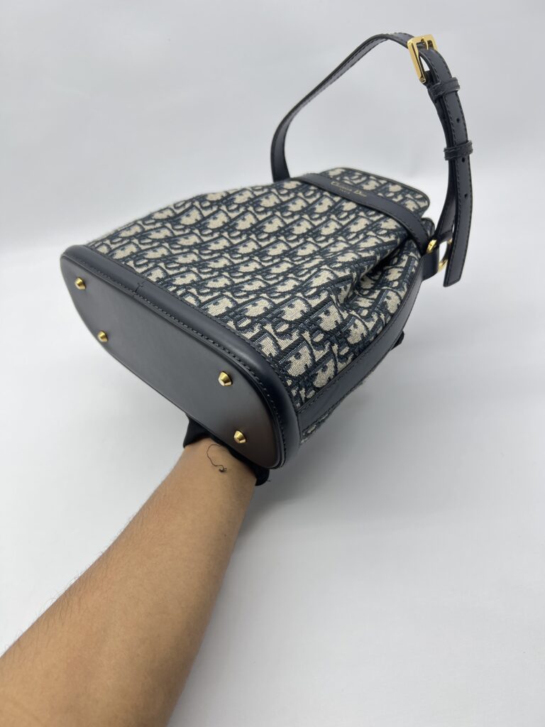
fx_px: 546
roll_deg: +11.7
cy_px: 364
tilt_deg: -38.5
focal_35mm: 26
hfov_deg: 53.1
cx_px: 272
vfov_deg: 67.3
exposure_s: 1/100
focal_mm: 5.7
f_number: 1.5
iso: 40
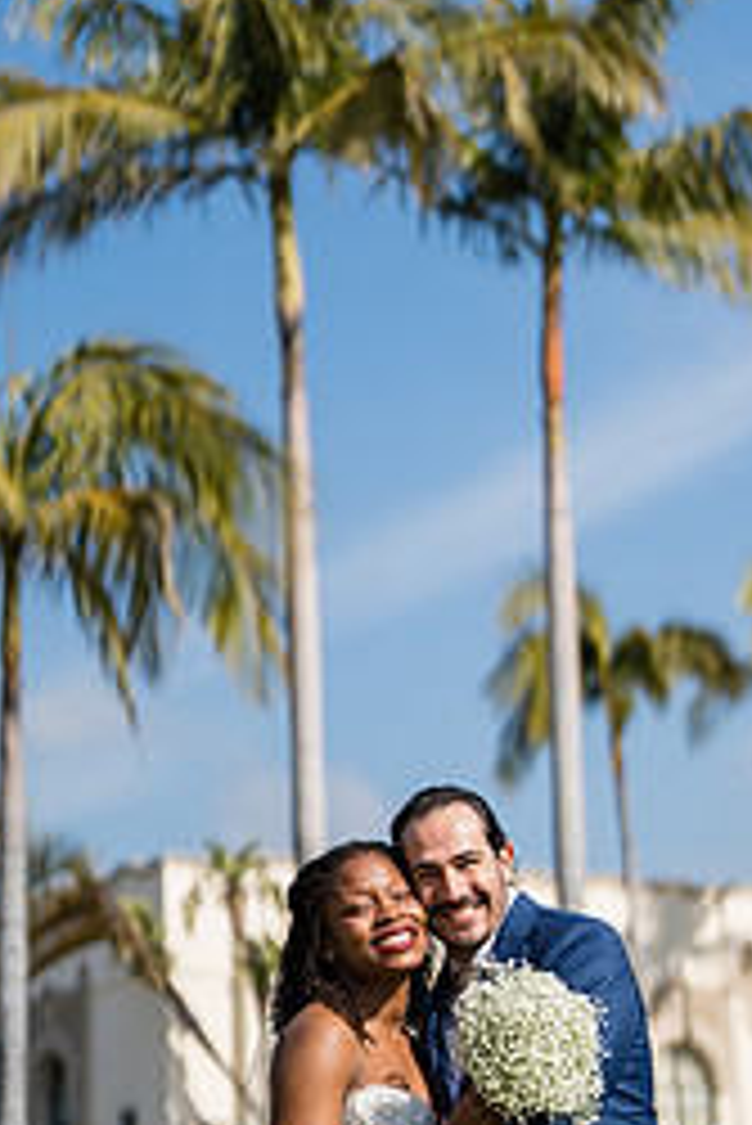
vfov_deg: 22.6
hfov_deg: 15.2
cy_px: 549
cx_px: 396
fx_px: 2816
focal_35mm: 90
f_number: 1.2
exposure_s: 1/8000
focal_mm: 50
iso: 100
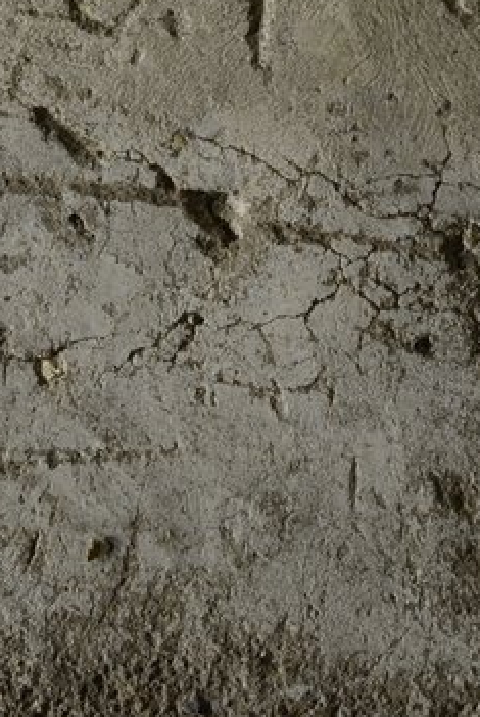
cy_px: -329
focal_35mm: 162
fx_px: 3230
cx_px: 159
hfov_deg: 8.5
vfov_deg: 12.1
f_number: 22
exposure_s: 2.5
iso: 200
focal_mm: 38
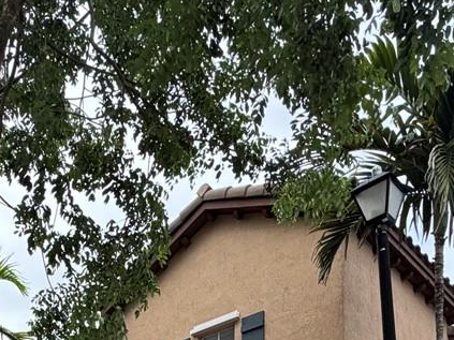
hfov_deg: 35.4
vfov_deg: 21.5
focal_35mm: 53
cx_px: 112
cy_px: 552
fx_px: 695
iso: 250
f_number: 2.2
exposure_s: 1/121
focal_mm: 2.22
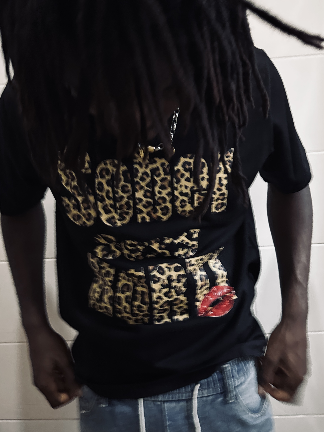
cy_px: 216
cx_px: 162
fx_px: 299
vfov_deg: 71.6
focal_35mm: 24
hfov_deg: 56.8
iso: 1250
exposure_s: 1/30
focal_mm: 6.86
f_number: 1.78
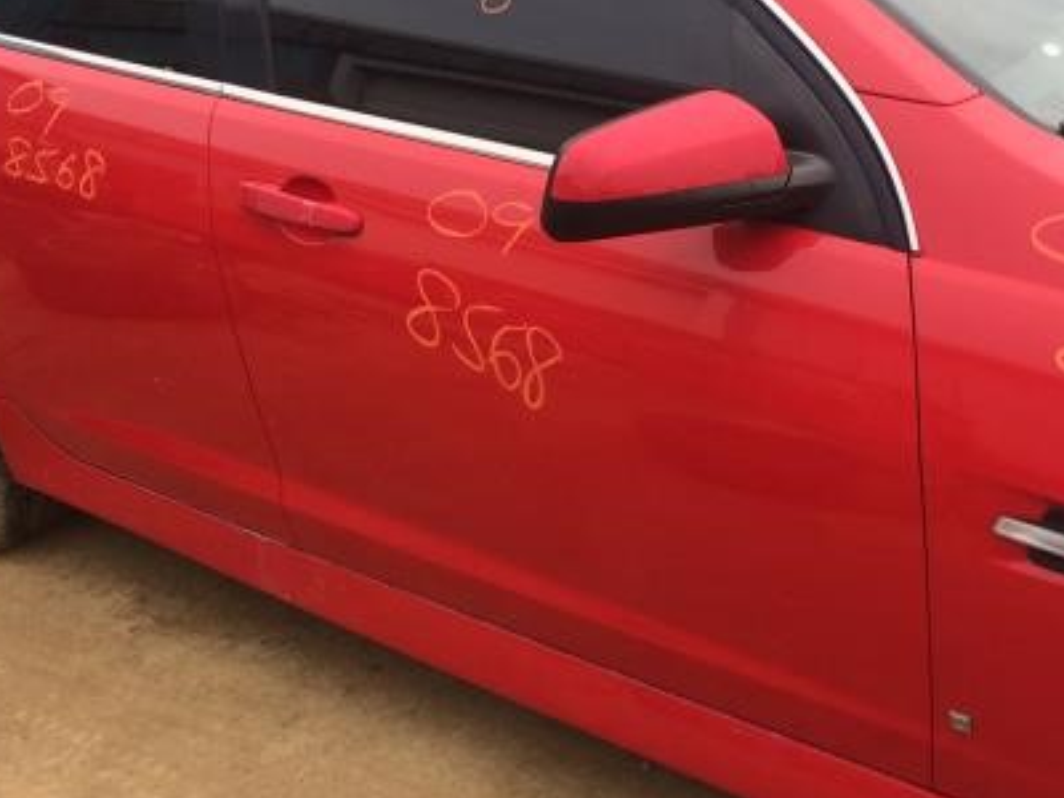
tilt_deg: -19.2
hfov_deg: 33.1
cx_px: 644
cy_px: 282
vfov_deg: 25.1
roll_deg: +7.1
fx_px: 1783
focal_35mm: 58
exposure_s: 1/672
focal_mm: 4.15
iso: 32
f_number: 2.2
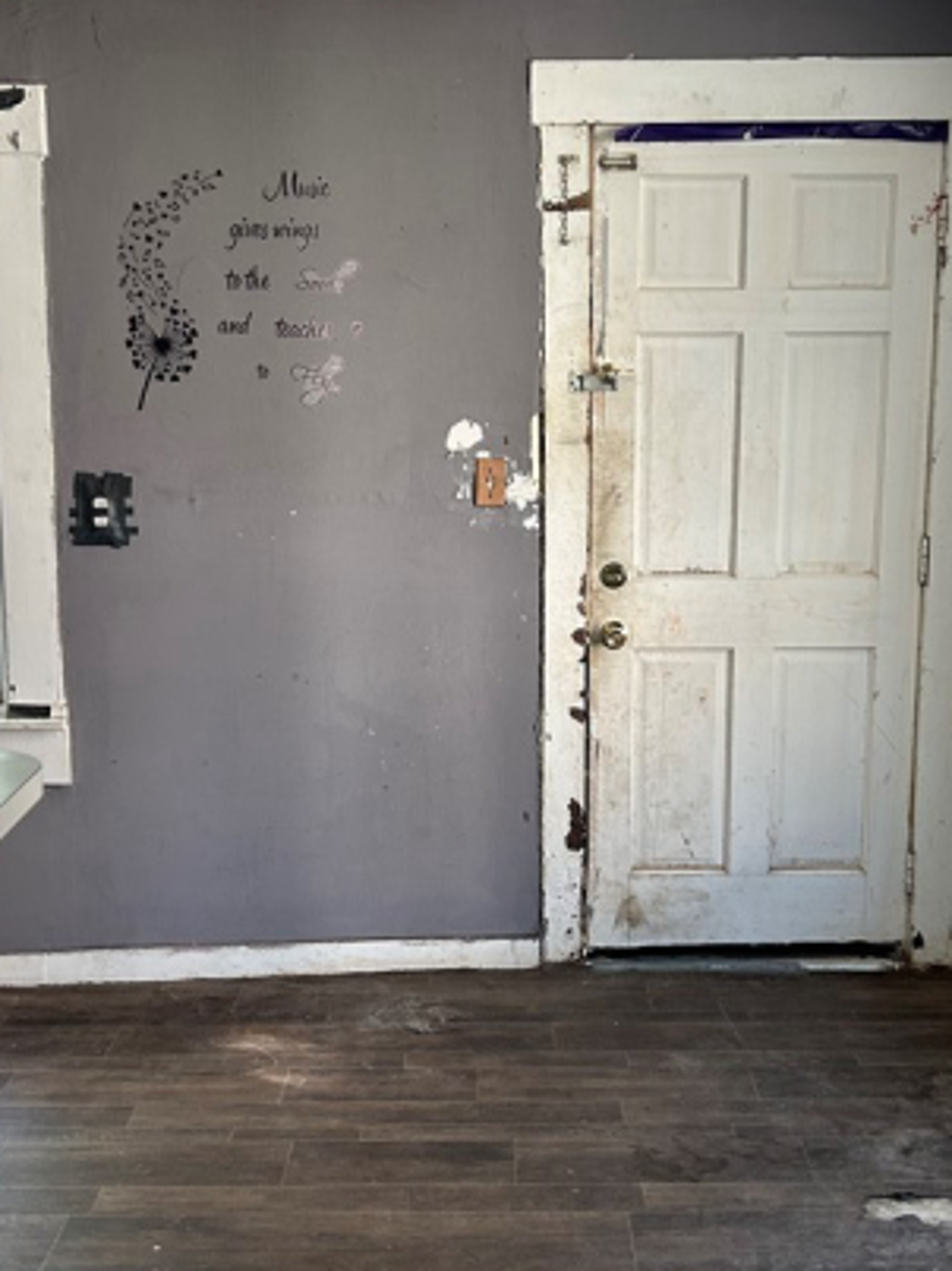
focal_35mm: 43
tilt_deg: -11.7
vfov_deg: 43.8
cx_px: 539
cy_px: 667
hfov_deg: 33.5
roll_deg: -1.8
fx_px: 1578
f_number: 1.5
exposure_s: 1/98
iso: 125
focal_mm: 5.7
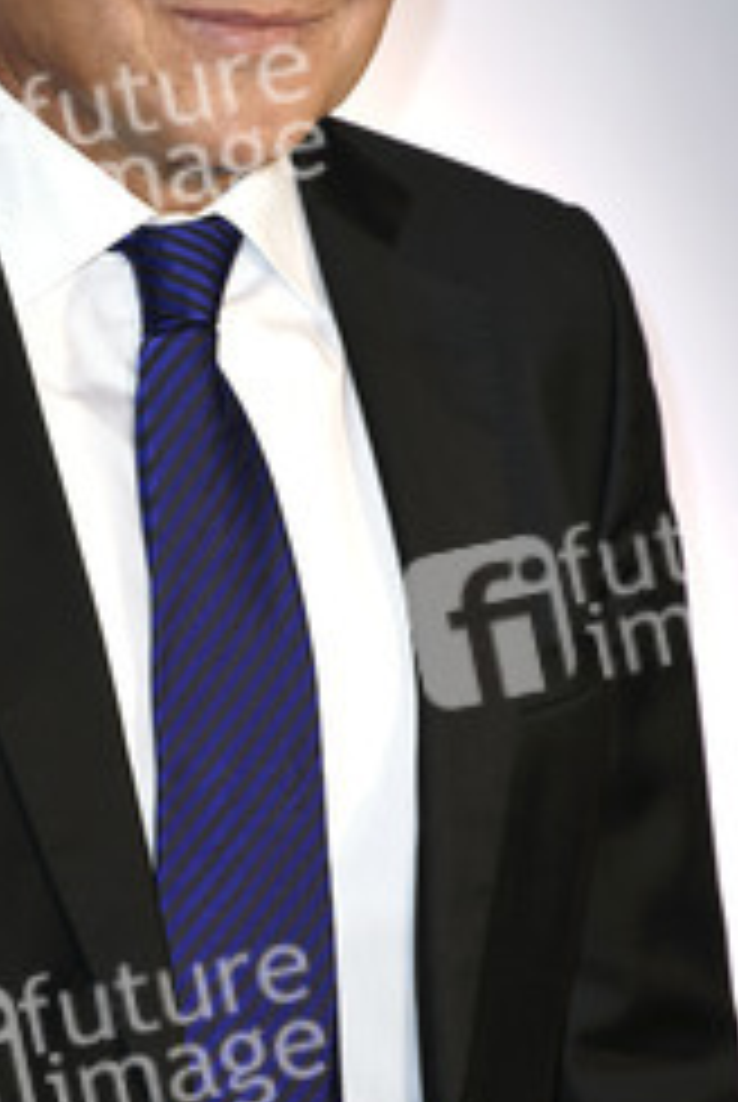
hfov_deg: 4.0
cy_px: 378
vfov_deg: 6.0
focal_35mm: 342
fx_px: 10486
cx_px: 225
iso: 800
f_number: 6.3
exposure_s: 1/160
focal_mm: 140
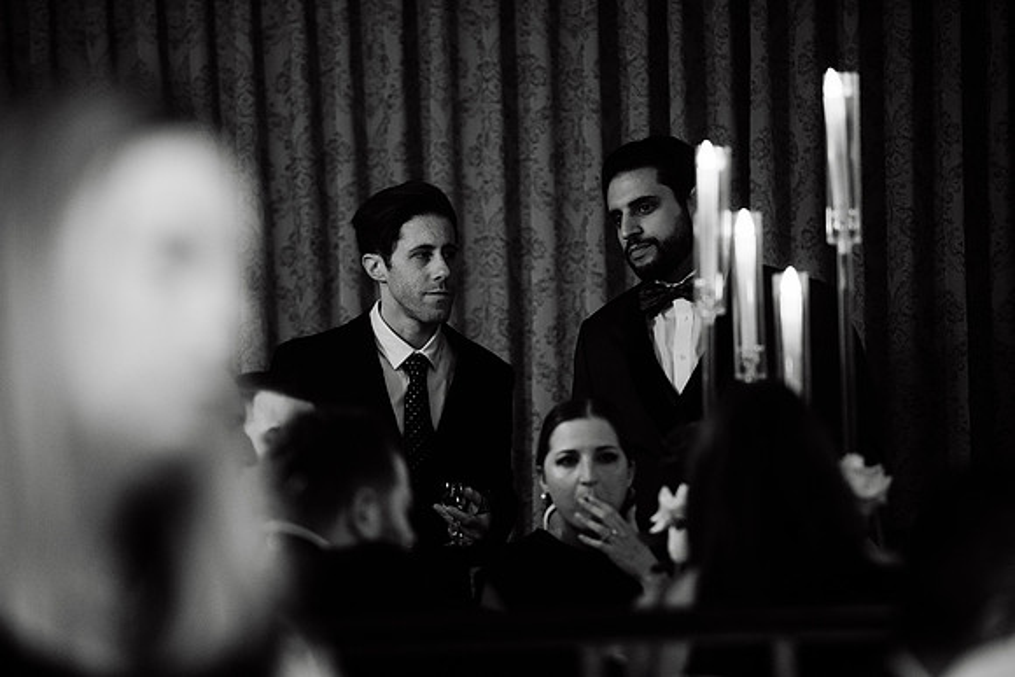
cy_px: 338
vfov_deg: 6.9
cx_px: 508
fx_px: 5640
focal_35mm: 200
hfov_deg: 10.3
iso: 2000
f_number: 2.8
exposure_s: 1/200
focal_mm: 200
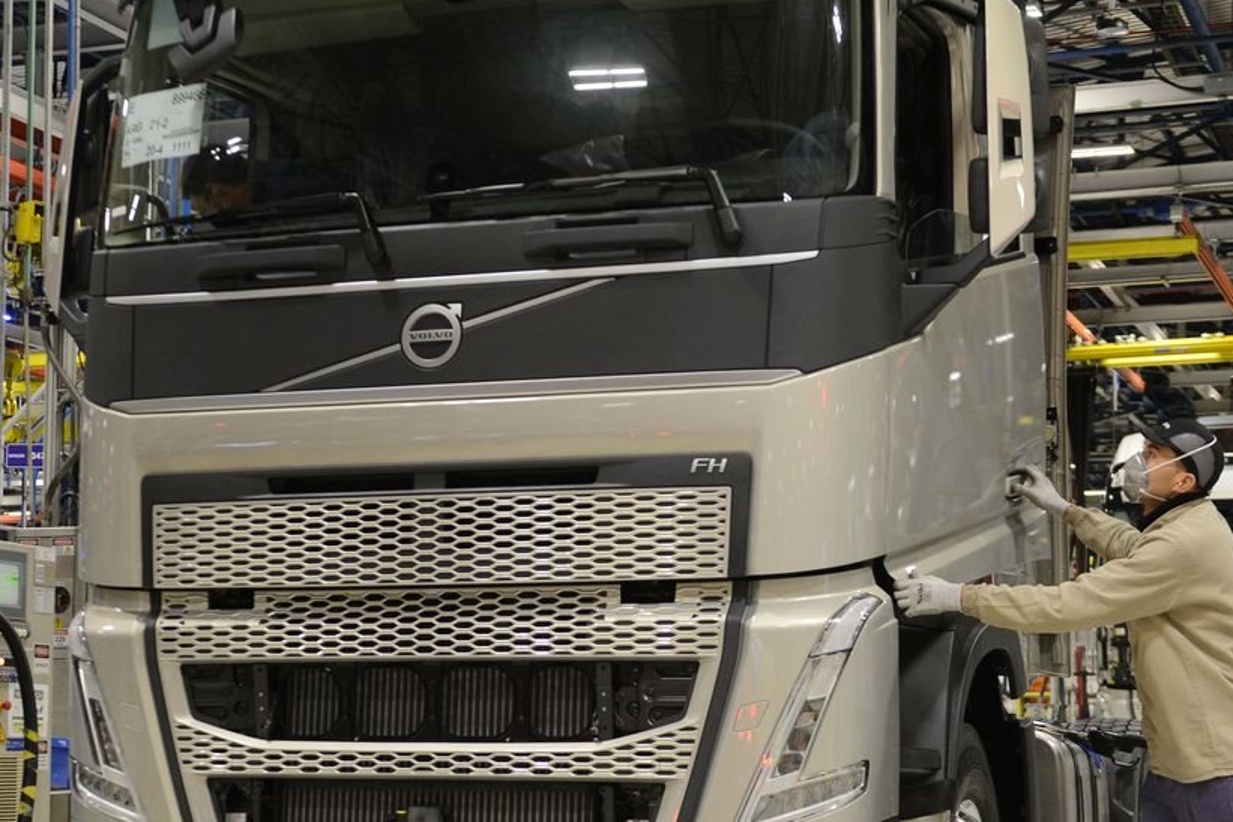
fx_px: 2671
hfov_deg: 25.9
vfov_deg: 17.5
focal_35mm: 78
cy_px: 518
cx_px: 449
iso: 800
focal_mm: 40
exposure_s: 1/90
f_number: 3.3
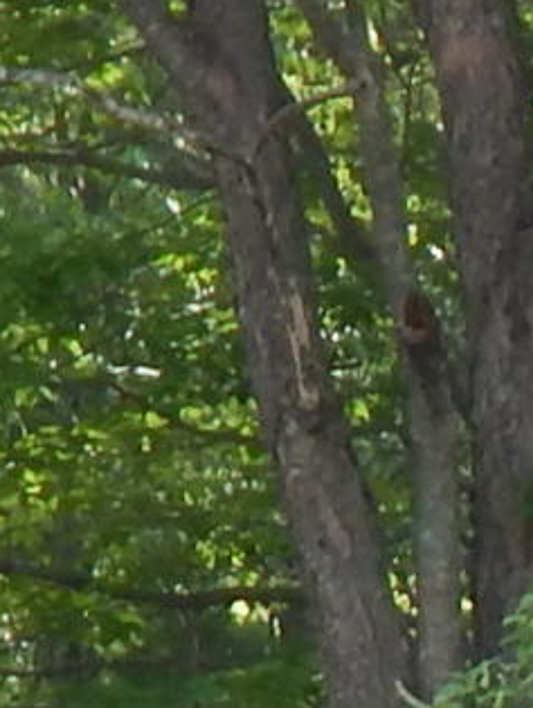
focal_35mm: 409
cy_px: 2526
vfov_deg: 4.5
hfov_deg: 3.4
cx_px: 2346
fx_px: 8380
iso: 125
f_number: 3.6
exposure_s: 1/250
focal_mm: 7.7
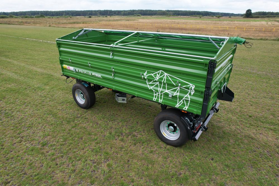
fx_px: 171
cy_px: 93
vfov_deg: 57.2
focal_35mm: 22
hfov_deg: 78.6
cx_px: 140
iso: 200
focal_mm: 8.38
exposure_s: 1/800
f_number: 2.8
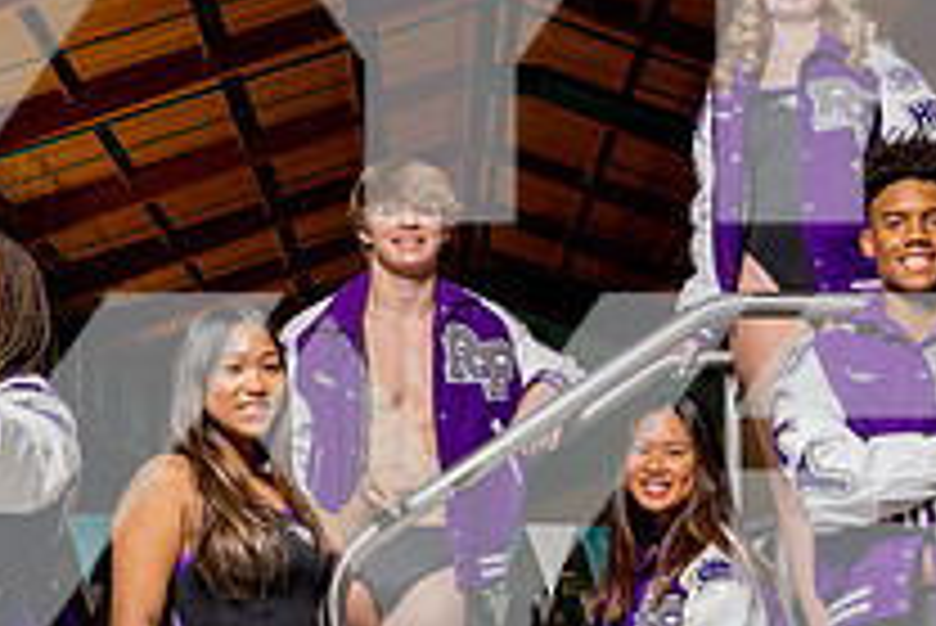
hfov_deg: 29.8
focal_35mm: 67
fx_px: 1743
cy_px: 534
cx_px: 644
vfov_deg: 20.0
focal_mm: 24
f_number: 8
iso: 320
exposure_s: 1/250
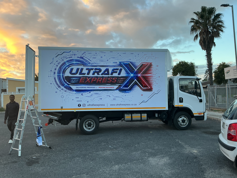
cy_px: 89
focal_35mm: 29
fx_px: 199
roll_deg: +1.7
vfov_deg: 48.2
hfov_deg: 61.7
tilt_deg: +2.4
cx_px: 118
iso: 25
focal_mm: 3
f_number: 1.8
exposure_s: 1/120
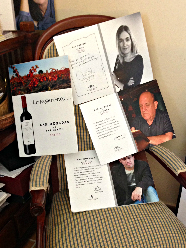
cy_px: 124
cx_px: 93
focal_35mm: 33
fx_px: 236
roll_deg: -0.9
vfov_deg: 55.4
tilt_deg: -31.5
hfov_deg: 42.9
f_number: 2.4
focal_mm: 4.12
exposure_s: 1/20
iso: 160
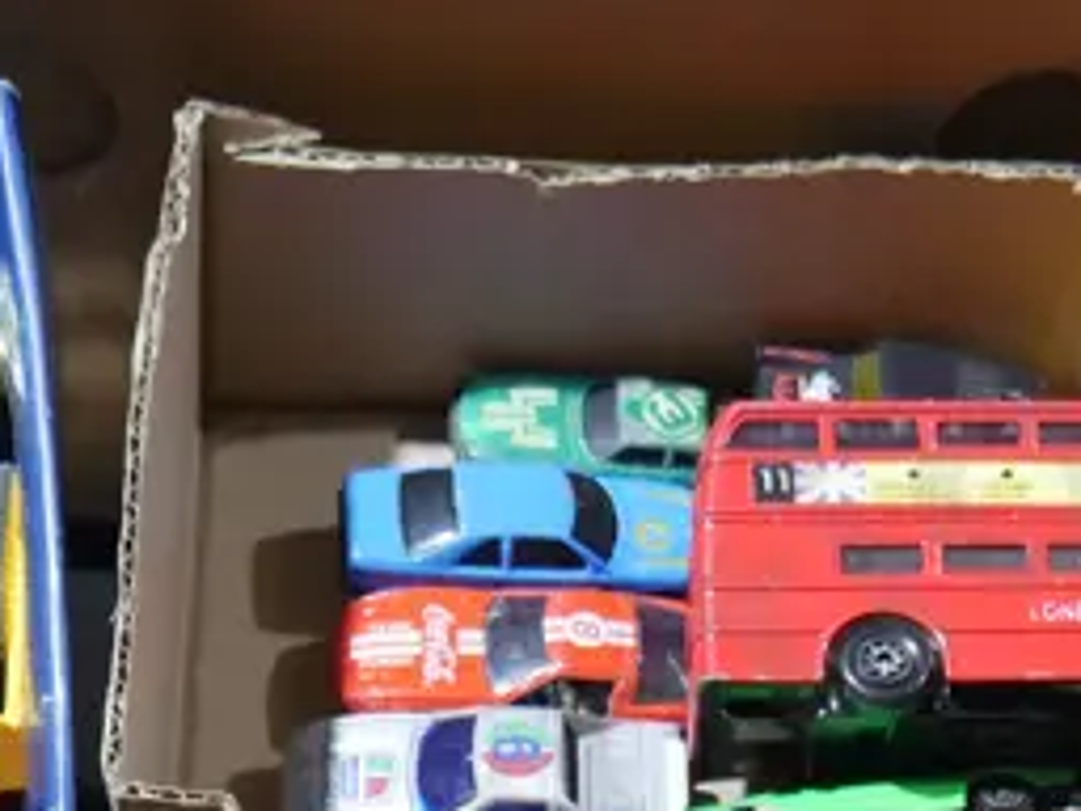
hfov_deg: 17.6
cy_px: 864
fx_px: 3498
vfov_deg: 13.0
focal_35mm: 112
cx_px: 511
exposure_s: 1/60
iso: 500
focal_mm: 14
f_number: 3.5
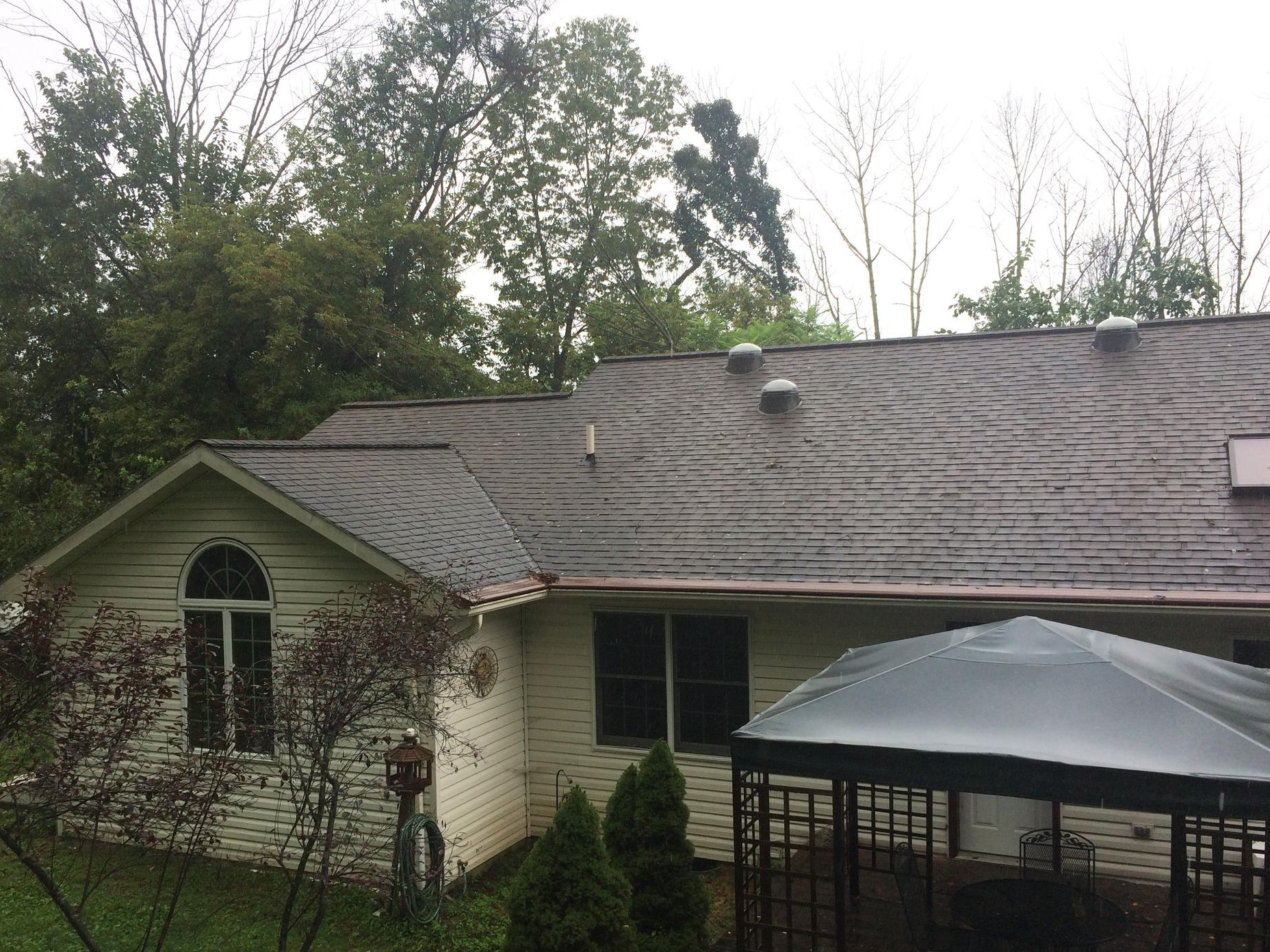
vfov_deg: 44.1
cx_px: 604
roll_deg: +2.2
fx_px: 1174
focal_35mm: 32
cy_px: 518
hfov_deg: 56.8
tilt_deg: -4.6
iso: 32
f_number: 2.2
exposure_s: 1/376
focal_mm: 4.15
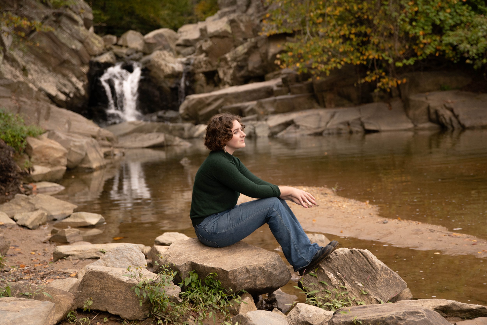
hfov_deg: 36.2
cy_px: 162
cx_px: 244
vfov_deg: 24.6
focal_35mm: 55
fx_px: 744
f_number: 2.8
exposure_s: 1/320
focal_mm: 55
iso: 400
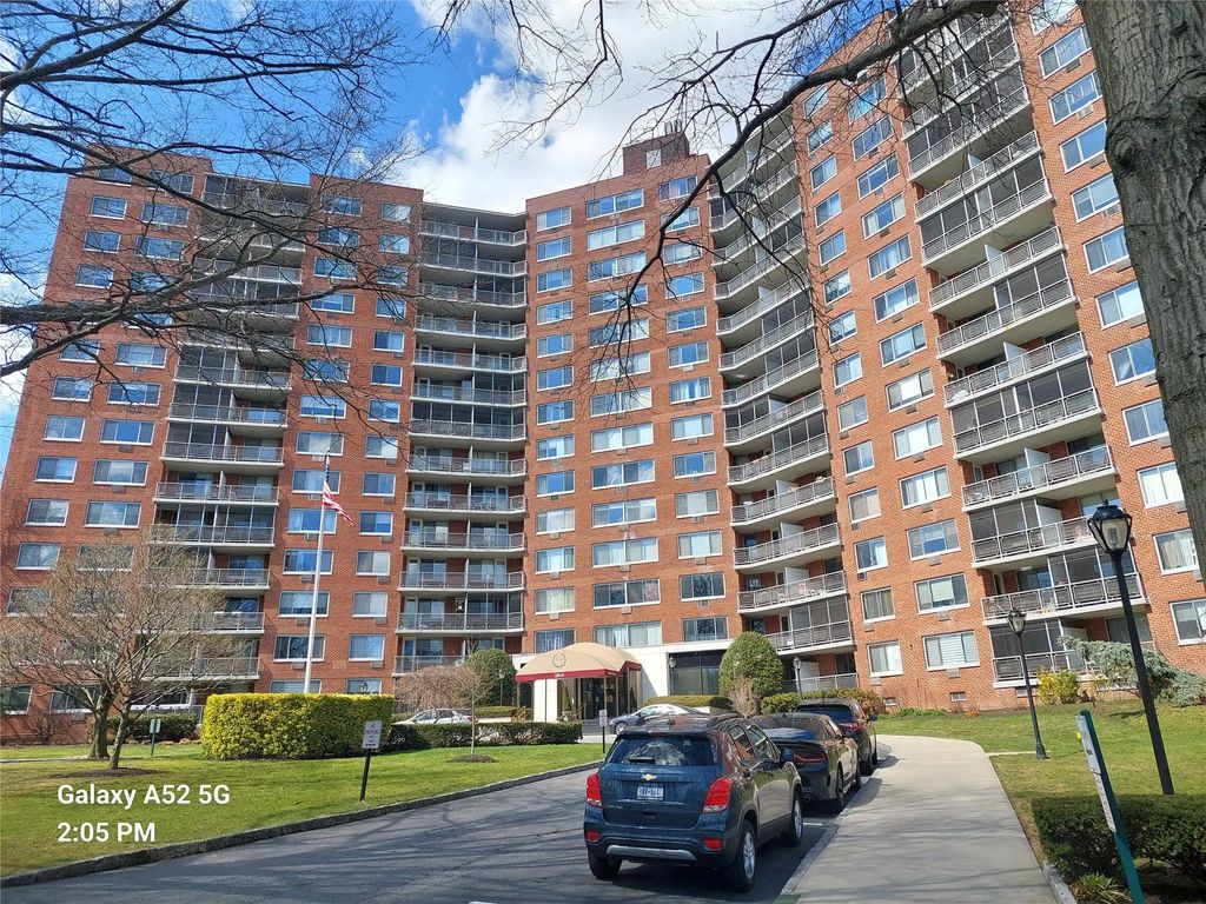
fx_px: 836
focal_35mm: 24
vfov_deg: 56.8
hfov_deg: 71.6
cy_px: 452
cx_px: 603
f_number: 1.8
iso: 40
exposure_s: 1/994
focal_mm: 5.23
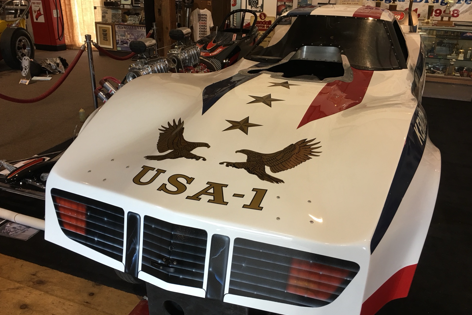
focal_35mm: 31
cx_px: 231
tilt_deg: -23.6
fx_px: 406
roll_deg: -1.7
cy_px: 163
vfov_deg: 42.3
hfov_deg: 60.3
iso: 32
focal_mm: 4.15
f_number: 2.2
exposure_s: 1/15
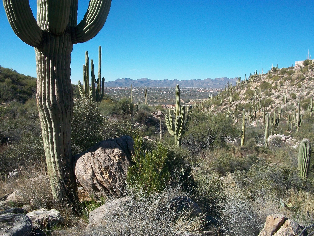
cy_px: 118
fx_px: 308
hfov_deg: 54.0
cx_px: 157
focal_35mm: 34
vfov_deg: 41.8
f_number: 5.5
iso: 80
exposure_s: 1/400
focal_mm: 5.7
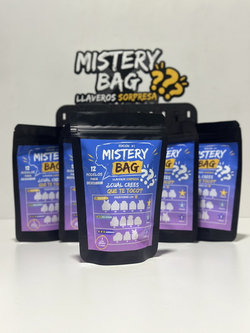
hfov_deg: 30.3
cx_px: 125
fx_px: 462
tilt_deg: -0.3
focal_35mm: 48
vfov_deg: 39.6
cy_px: 166
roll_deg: +2.3
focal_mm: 6.86
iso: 320
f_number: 1.78
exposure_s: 1/33
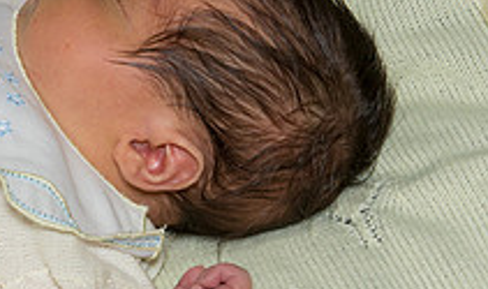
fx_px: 2569
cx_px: -77
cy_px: 159
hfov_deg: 10.7
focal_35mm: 196
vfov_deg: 6.4
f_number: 7.1
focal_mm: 60
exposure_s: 1/200
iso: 640
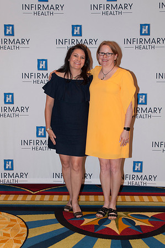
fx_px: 362
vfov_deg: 37.9
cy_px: 124
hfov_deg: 25.7
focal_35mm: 52
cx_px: 82
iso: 400
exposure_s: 1/60
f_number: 5.6
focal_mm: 35
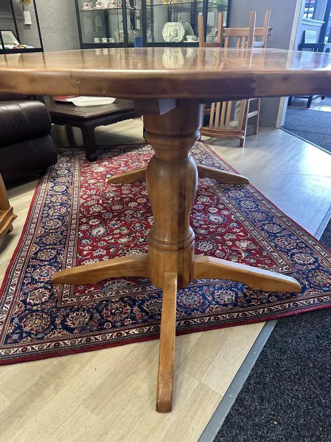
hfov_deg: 56.8
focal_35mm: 24
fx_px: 306
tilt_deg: -29.1
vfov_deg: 71.6
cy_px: 221
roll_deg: +0.2
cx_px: 166
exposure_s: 1/50
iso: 200
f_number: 1.78
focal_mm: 6.86
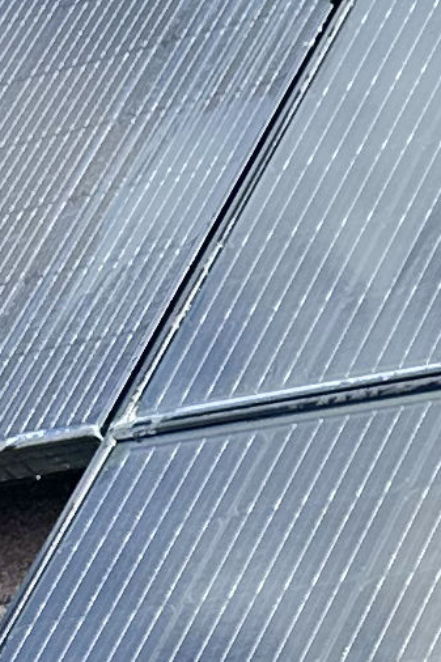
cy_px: 1128
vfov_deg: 9.9
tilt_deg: -24.0
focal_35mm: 199
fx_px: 3659
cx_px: 1417
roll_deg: +14.6
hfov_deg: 6.2
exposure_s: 1/999
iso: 80
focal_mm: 6.86
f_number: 1.78
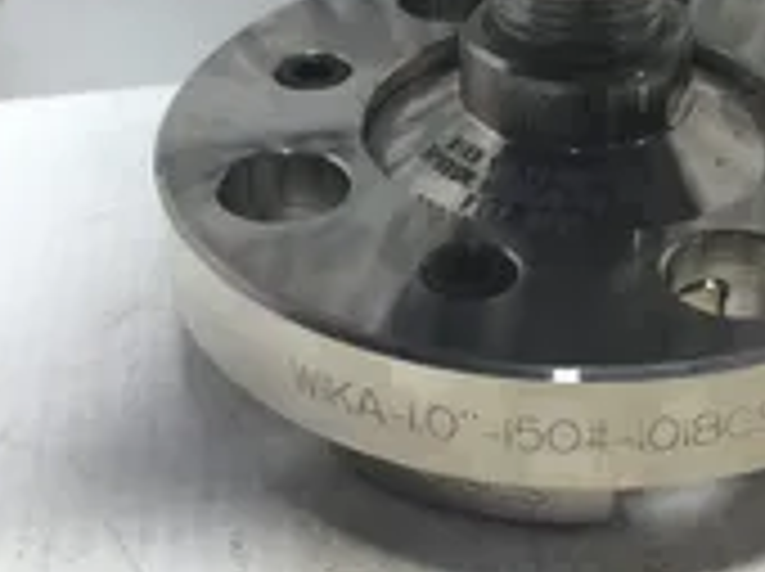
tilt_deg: -31.5
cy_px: 176
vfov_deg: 20.0
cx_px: 500
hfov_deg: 26.6
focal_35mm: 73
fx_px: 1611
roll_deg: -0.3
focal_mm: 3.3
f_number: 2.4
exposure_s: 1/120
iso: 40
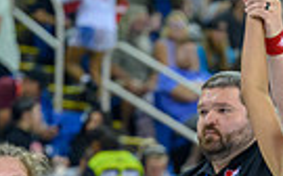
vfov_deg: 3.2
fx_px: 3104
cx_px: 285
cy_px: 351
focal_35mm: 403
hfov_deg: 5.2
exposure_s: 1/800
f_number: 2.8
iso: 2800
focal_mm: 92
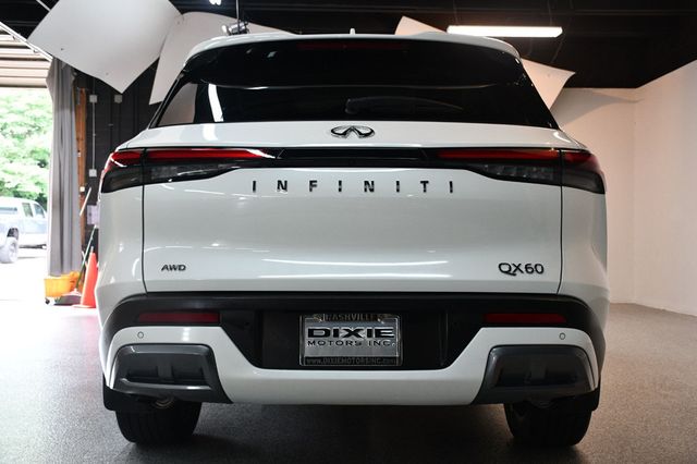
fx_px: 755
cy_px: 232
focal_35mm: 39
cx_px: 348
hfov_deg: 49.6
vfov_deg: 34.2
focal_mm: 26
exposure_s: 1/125
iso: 900
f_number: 3.8
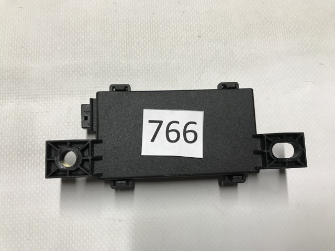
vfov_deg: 49.7
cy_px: 126
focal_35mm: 28
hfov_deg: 63.5
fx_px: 271
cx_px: 168
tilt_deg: -80.0
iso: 32
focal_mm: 3.99
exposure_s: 1/33
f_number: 1.8
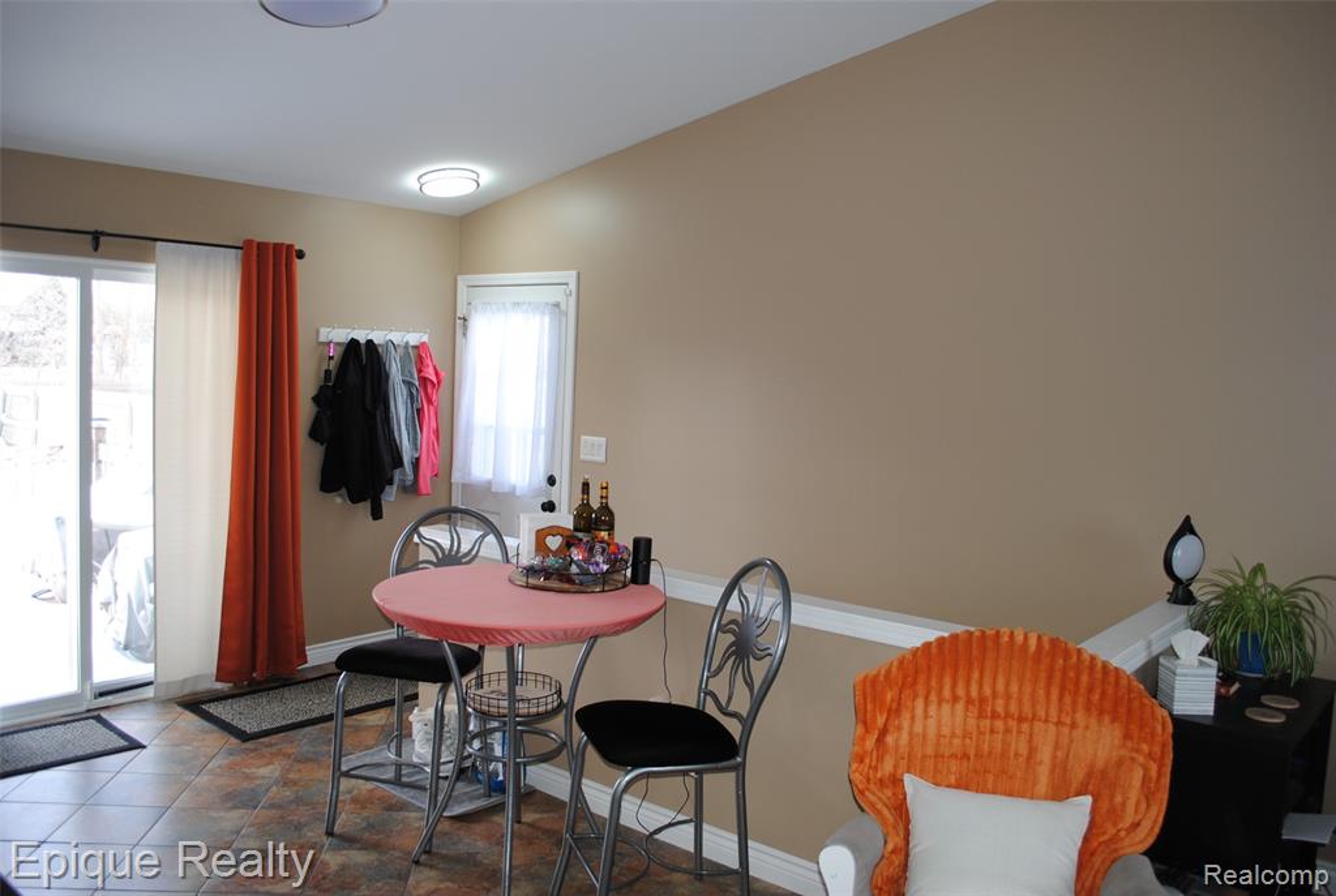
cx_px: 668
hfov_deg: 67.3
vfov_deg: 48.1
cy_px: 448
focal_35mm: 27
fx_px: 1004
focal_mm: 18
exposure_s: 1/60
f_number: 3.5
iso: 200
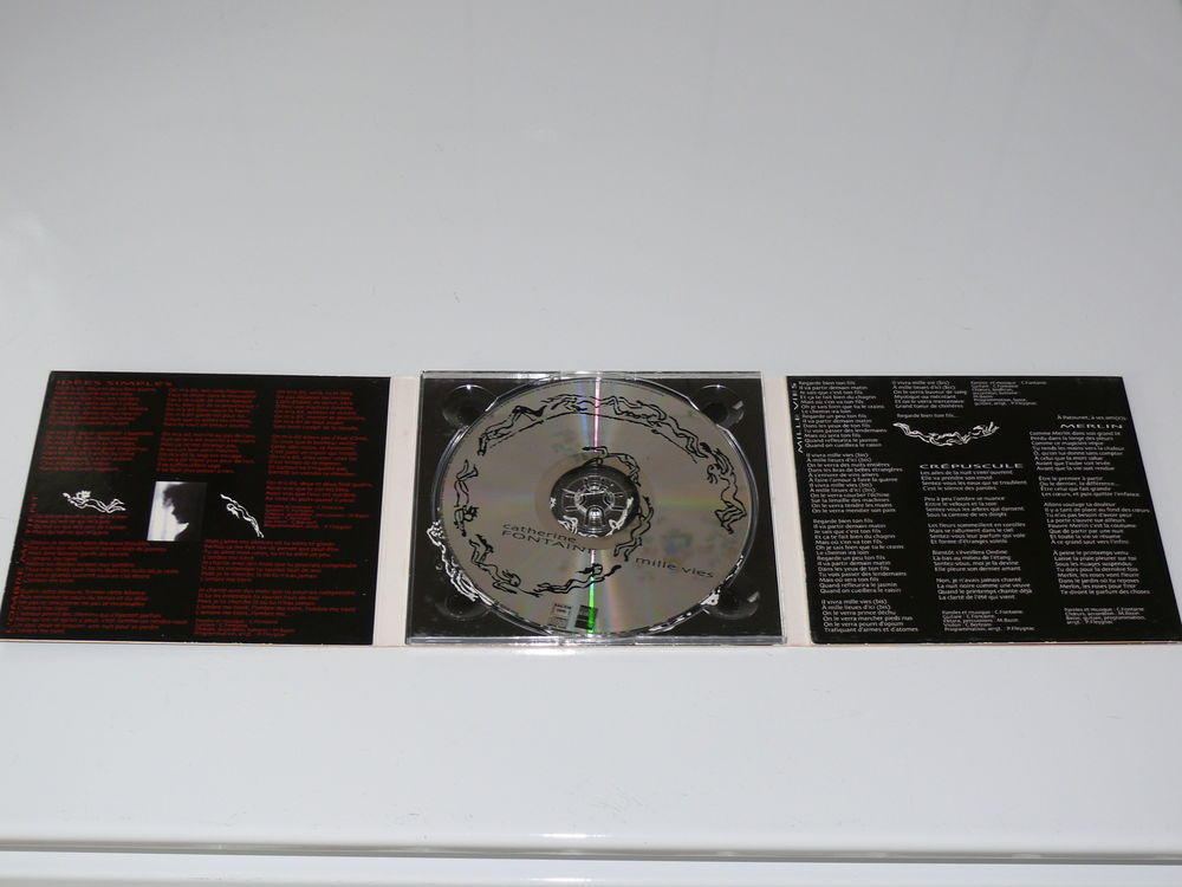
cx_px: 591
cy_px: 444
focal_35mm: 55
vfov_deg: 26.6
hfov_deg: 34.9
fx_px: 1878
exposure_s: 1/30
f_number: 3.2
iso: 100
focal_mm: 10.1
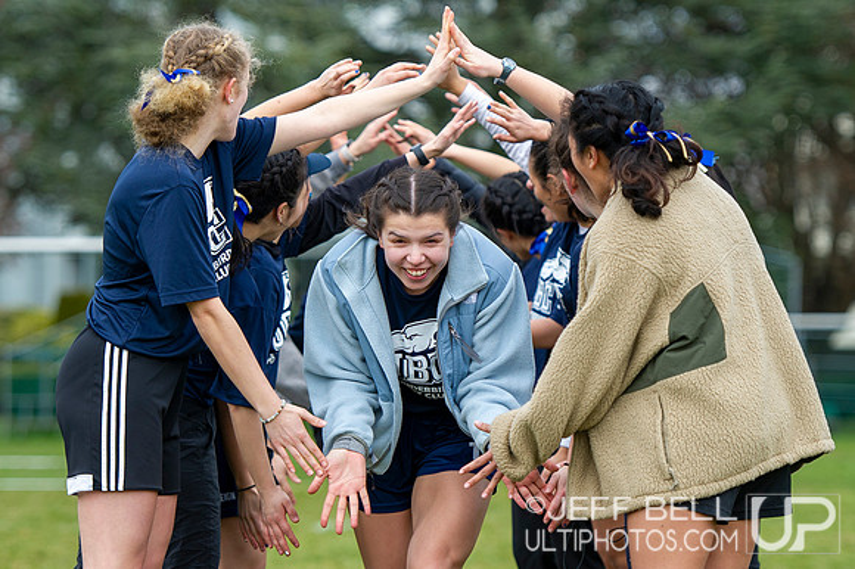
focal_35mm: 202
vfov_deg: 6.8
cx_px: 428
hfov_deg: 10.2
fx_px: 4788
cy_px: 255
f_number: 2.8
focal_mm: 125
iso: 400
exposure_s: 1/1250
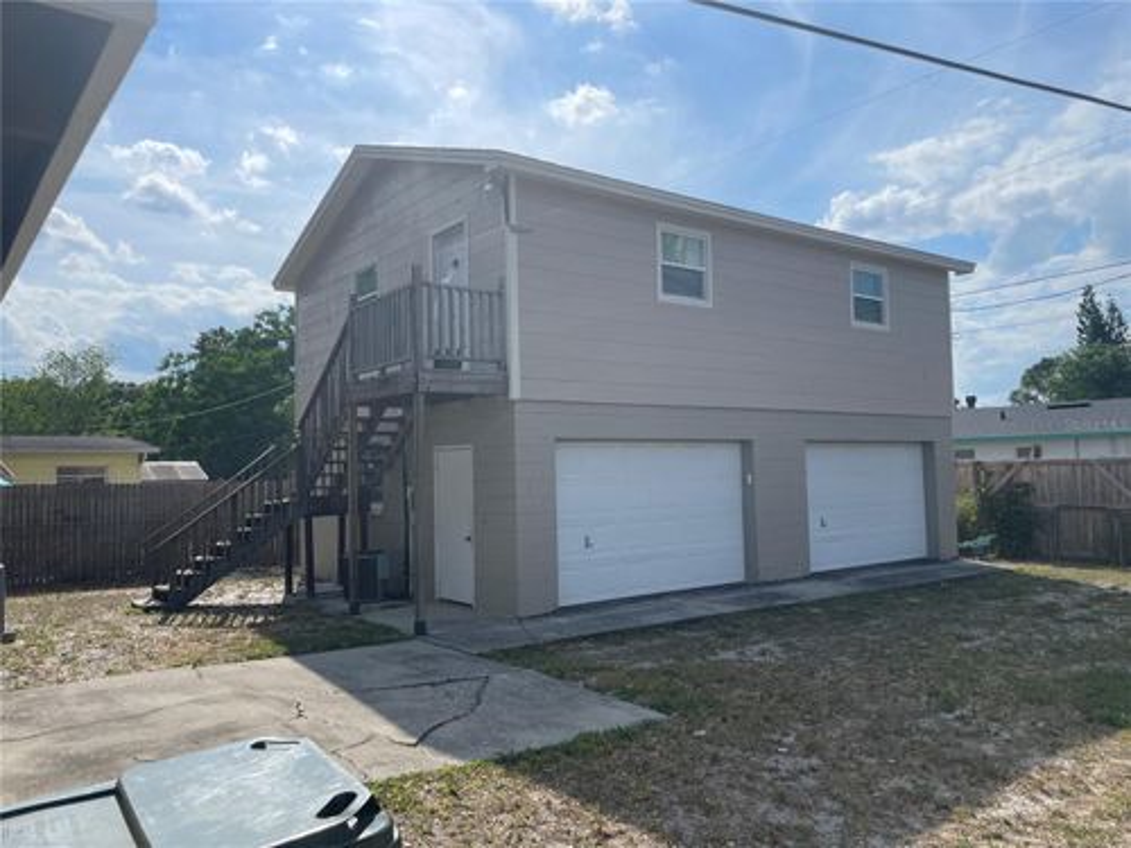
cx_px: 566
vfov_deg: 53.1
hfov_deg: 67.3
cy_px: 424
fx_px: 849
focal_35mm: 26
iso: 32
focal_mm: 4.2
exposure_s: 1/7299
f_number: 1.6
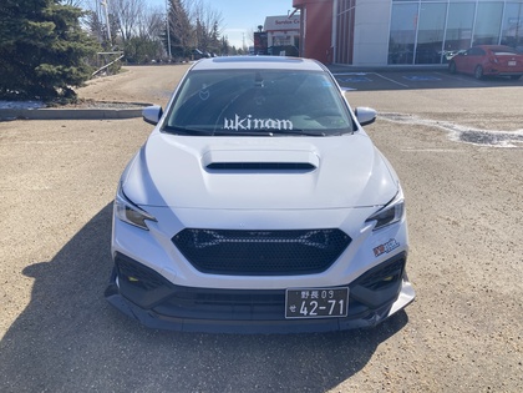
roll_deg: +0.3
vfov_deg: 49.7
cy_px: 196
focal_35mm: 28
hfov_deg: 63.4
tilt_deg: -19.2
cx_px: 262
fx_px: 423
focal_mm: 3.99
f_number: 1.8
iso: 20
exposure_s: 1/1548
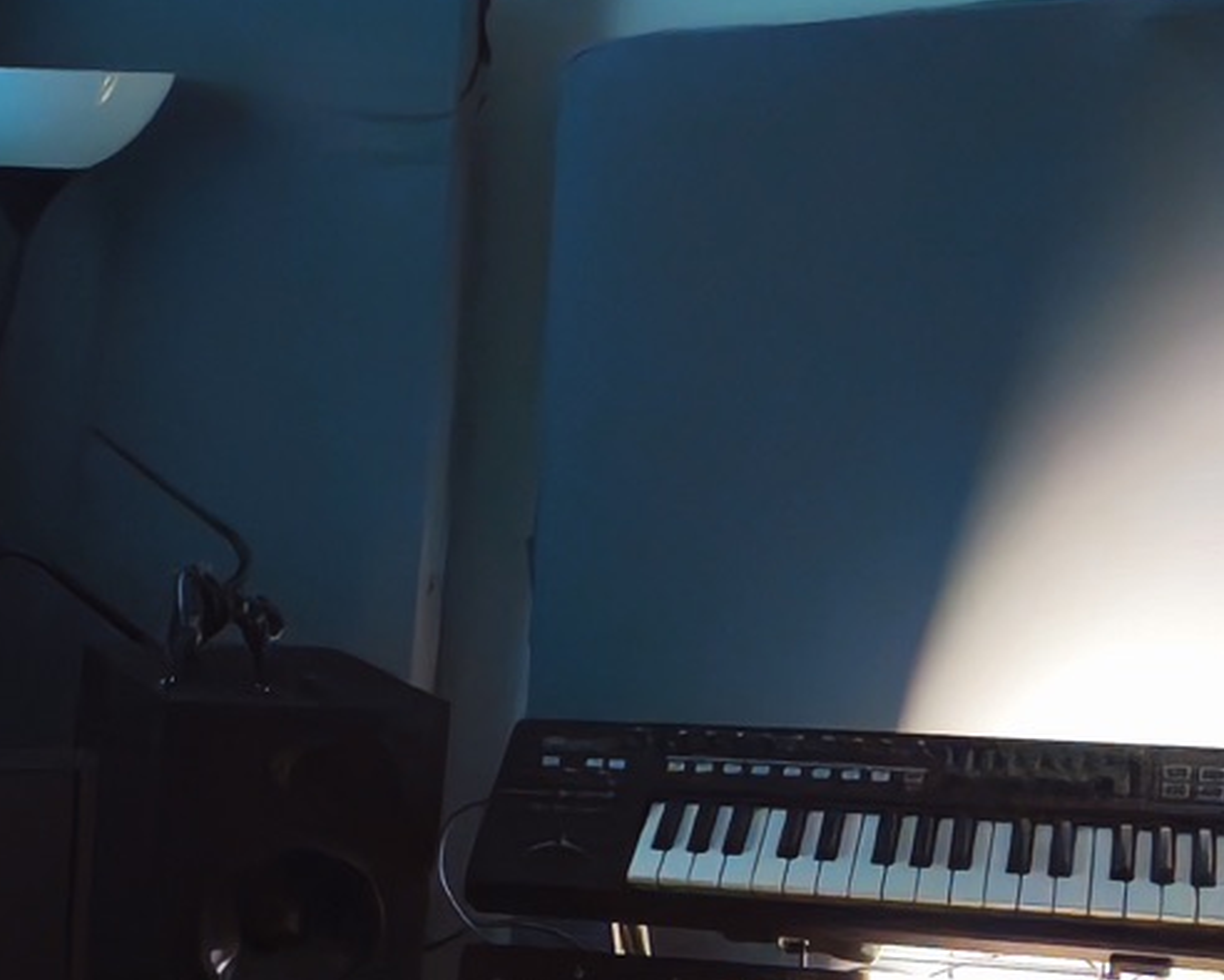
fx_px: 2646
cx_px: -597
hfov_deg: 21.8
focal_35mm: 73
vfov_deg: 20.3
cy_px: 978
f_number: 1.7
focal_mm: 5.35
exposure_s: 1/140
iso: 6400
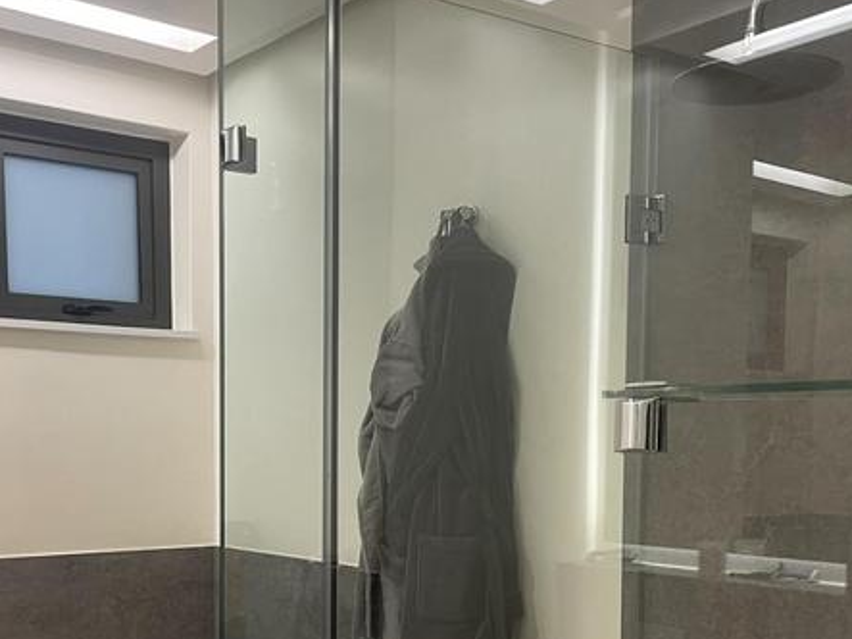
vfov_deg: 30.2
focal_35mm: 47
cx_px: 321
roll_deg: +0.0
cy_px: 506
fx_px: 1156
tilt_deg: -2.6
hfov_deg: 40.2
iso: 80
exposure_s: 1/50
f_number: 1.6
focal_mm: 4.2
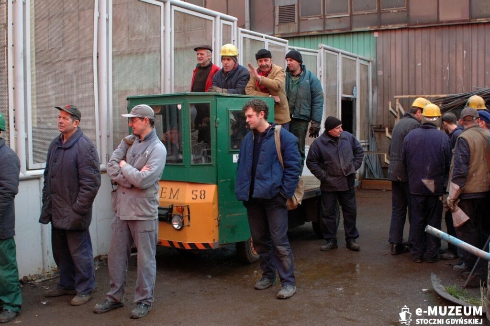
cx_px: 245
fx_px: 571
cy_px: 163
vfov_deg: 31.8
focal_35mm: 42
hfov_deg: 46.4
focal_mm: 28
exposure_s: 1/125
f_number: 5.6
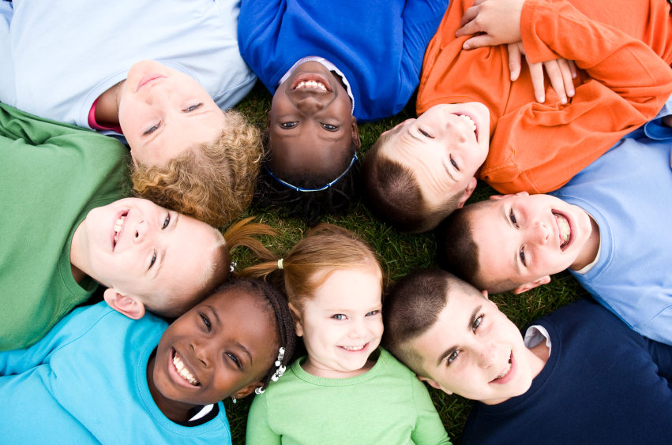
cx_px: 336
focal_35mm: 27
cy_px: 222
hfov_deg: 67.5
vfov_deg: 47.8
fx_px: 503
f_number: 5.6
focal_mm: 18
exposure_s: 1/250
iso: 500
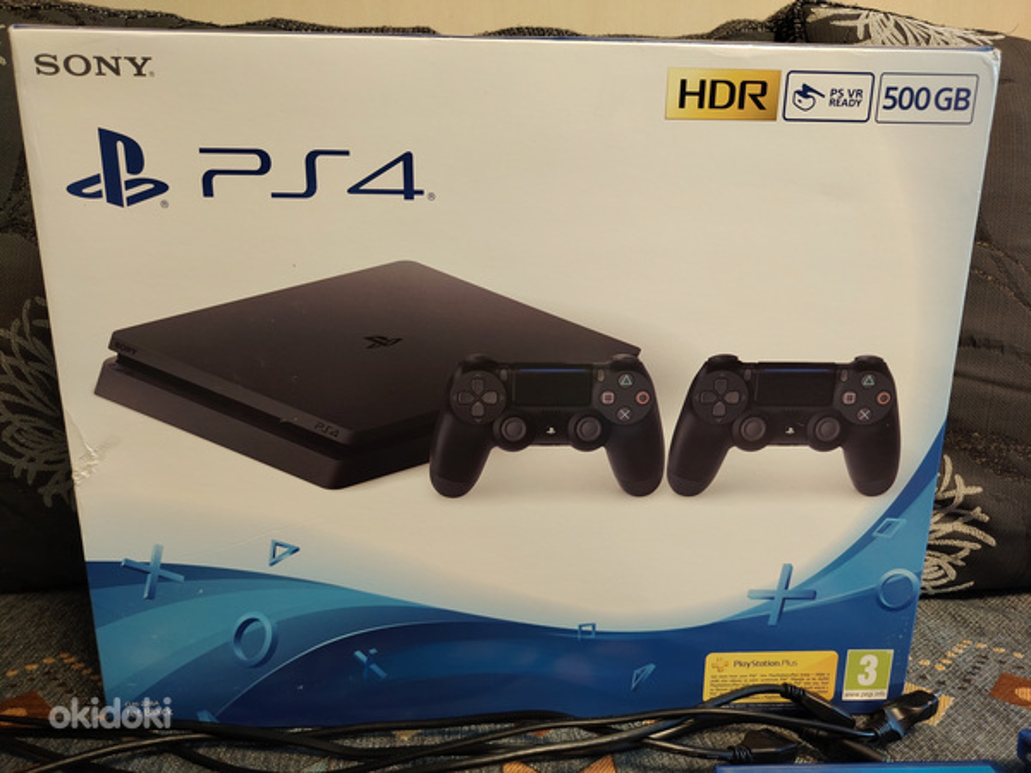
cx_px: 516
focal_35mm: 24
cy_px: 386
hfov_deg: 71.6
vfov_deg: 56.8
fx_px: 715
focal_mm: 5.25
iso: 753
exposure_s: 1/25
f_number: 1.75
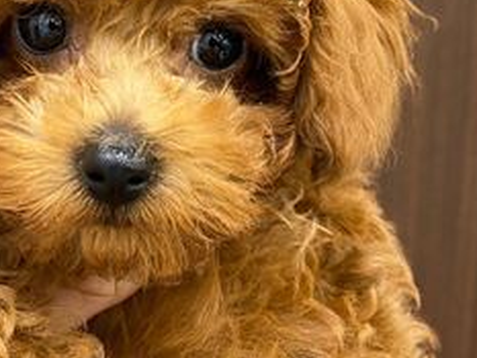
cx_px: 139
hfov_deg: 28.7
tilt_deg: -13.2
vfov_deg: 21.5
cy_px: 39
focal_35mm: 67
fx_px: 924
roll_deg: +1.2
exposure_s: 1/50
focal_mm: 4.25
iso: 125
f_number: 1.8
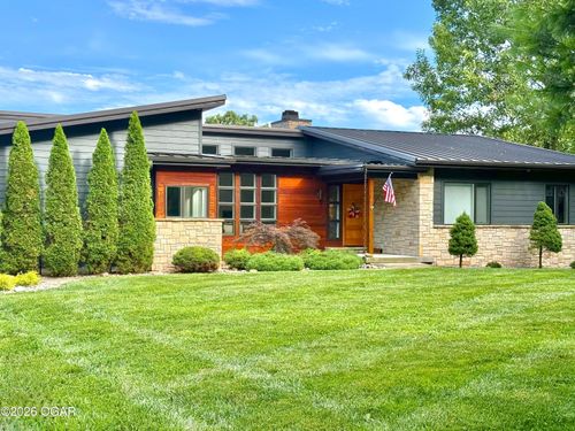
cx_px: 288
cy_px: 216
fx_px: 797
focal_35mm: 48
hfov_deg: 39.7
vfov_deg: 30.3
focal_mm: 6.76
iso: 64
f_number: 1.78
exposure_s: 1/1678
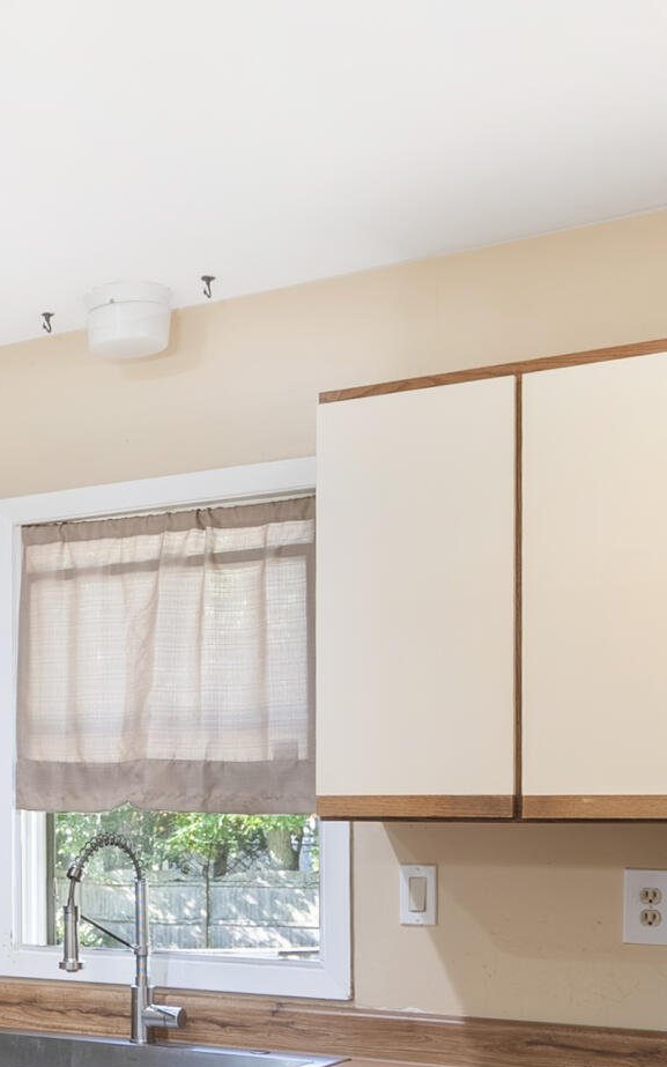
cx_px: -170
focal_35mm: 53
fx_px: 1541
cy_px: 953
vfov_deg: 36.0
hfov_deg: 22.2
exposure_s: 13
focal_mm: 16
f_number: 10
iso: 100
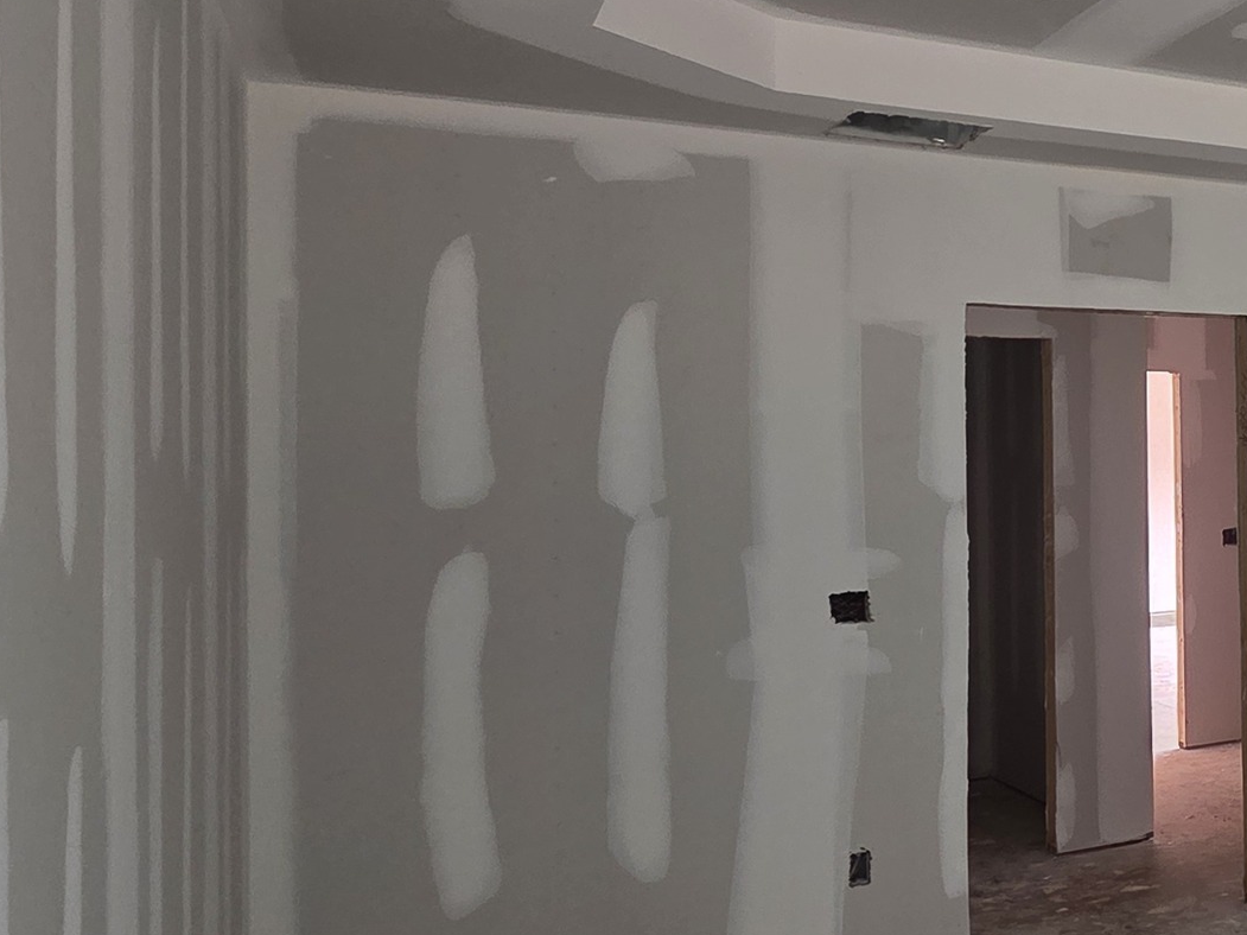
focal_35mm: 38
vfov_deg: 37.7
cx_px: 1640
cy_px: 420
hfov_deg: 34.1
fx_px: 1369
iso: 125
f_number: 2.2
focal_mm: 2.2
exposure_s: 1/120
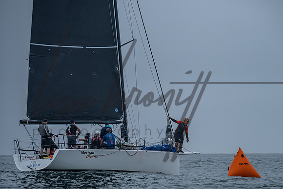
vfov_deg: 4.8
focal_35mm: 288
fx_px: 2266
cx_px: 178
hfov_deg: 7.1
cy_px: 110
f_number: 6.3
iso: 320
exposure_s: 1/1600
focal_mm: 200
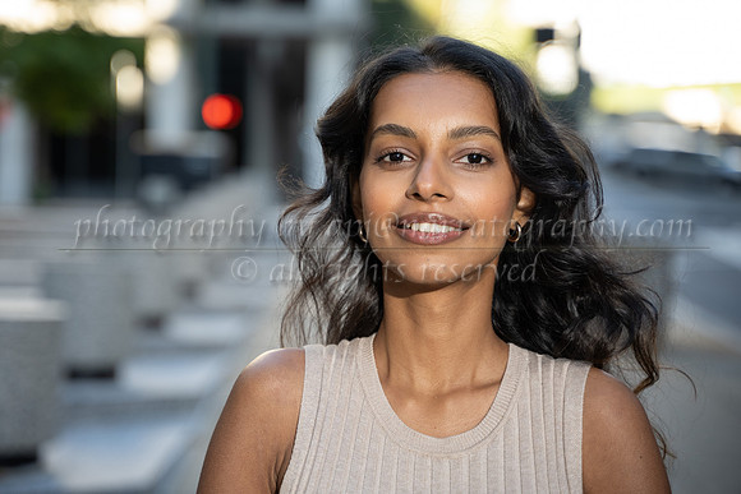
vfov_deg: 16.1
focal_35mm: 85
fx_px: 1748
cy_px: 214
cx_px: 322
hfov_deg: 23.9
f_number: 2.8
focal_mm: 75
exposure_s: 1/500
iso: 400
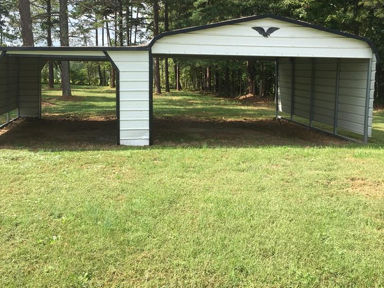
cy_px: 110
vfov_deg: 38.4
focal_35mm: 37
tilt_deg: -4.8
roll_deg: -2.4
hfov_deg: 50.0
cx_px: 166
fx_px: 410
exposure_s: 1/668
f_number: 2.2
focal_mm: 4.15
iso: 25
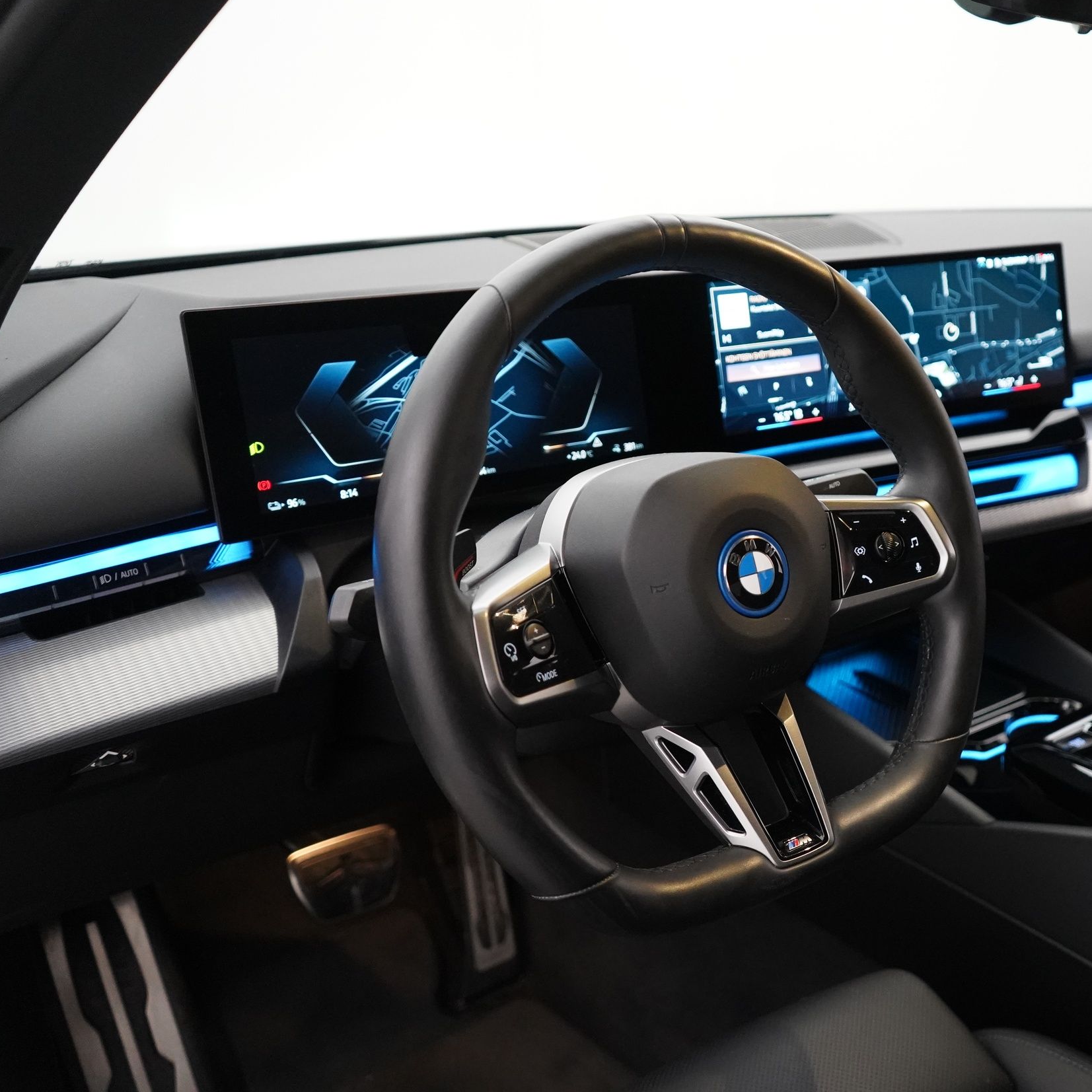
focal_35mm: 36
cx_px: 789
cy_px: 543
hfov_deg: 44.8
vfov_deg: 46.0
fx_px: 1285
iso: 8000
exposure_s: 1/160
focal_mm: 28
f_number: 3.5
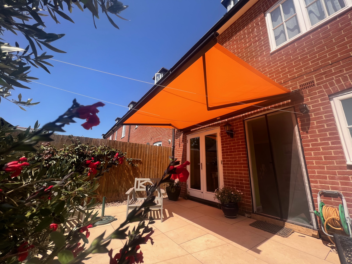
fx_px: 132
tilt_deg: +13.7
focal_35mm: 13
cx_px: 176
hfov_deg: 106.2
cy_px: 132
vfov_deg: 89.9
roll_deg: +0.0
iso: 32
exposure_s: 1/1107
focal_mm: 1.57
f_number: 1.8
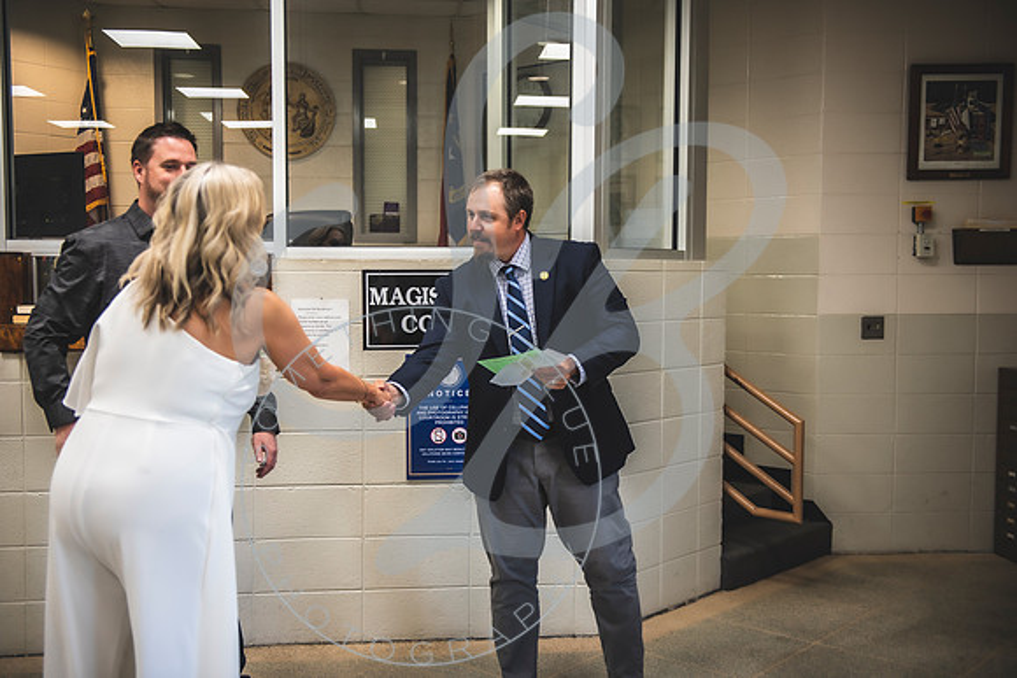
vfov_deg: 34.7
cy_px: 339
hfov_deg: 50.2
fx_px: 1085
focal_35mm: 38
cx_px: 508
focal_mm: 38
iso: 500
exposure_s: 1/160
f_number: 2.8
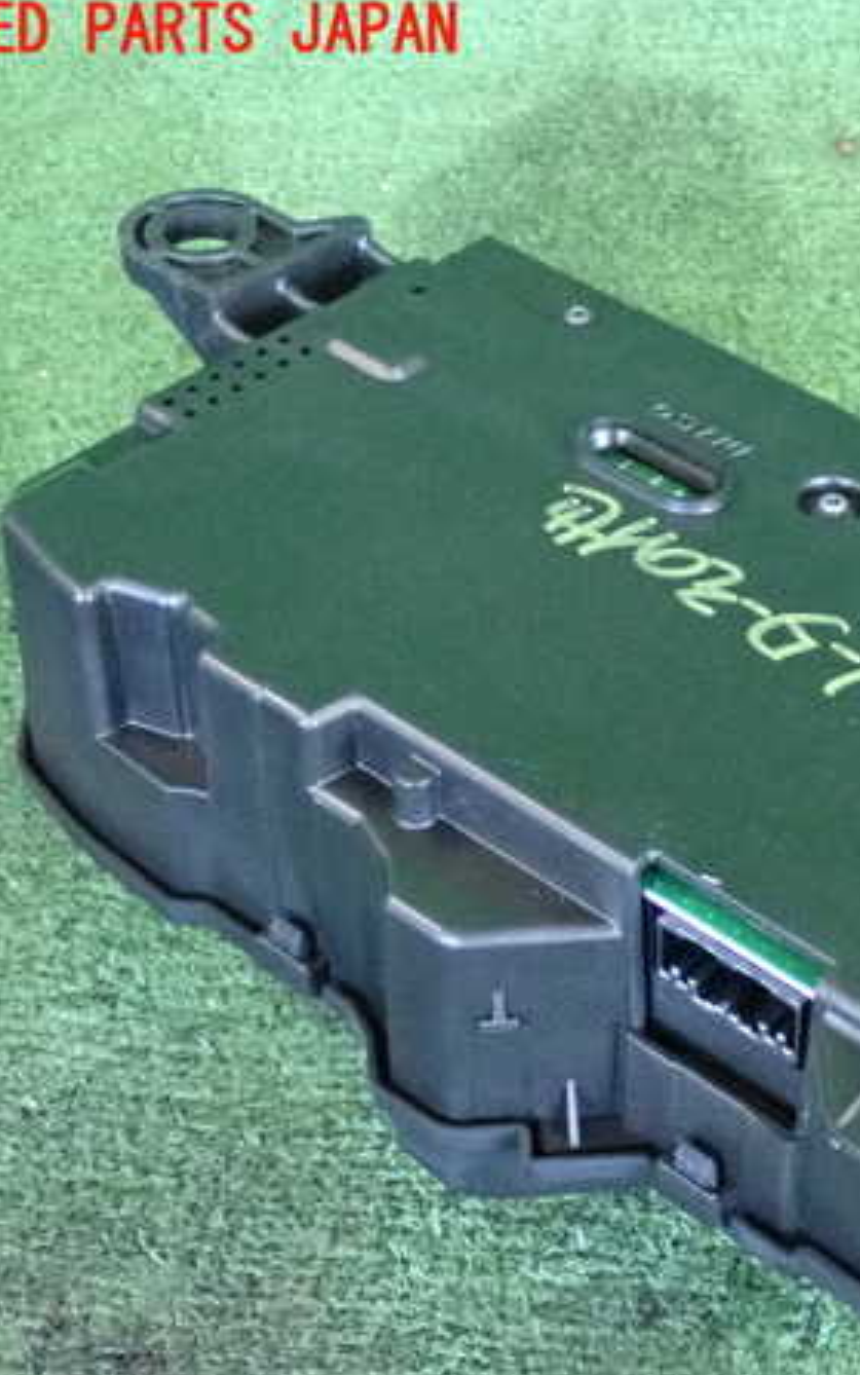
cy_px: 688
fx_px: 2886
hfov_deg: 16.7
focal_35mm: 77
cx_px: 823
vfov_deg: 26.8
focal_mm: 9.65
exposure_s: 1/125
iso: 5000
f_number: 3.3
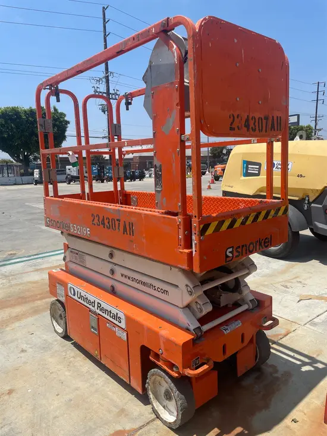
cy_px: 218
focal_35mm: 26
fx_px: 327
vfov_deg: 67.3
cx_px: 164
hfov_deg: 53.1
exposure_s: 1/3610
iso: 32
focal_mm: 4.2
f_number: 1.6
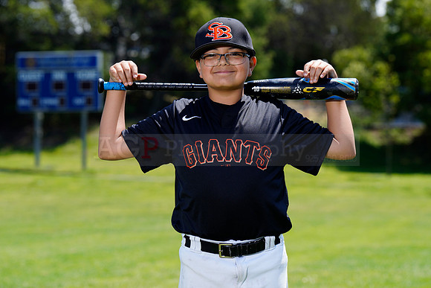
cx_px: 216
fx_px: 1700
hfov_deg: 14.4
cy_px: 144
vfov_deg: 9.7
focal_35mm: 142
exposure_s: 1/250
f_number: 6.3
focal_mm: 142
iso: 100
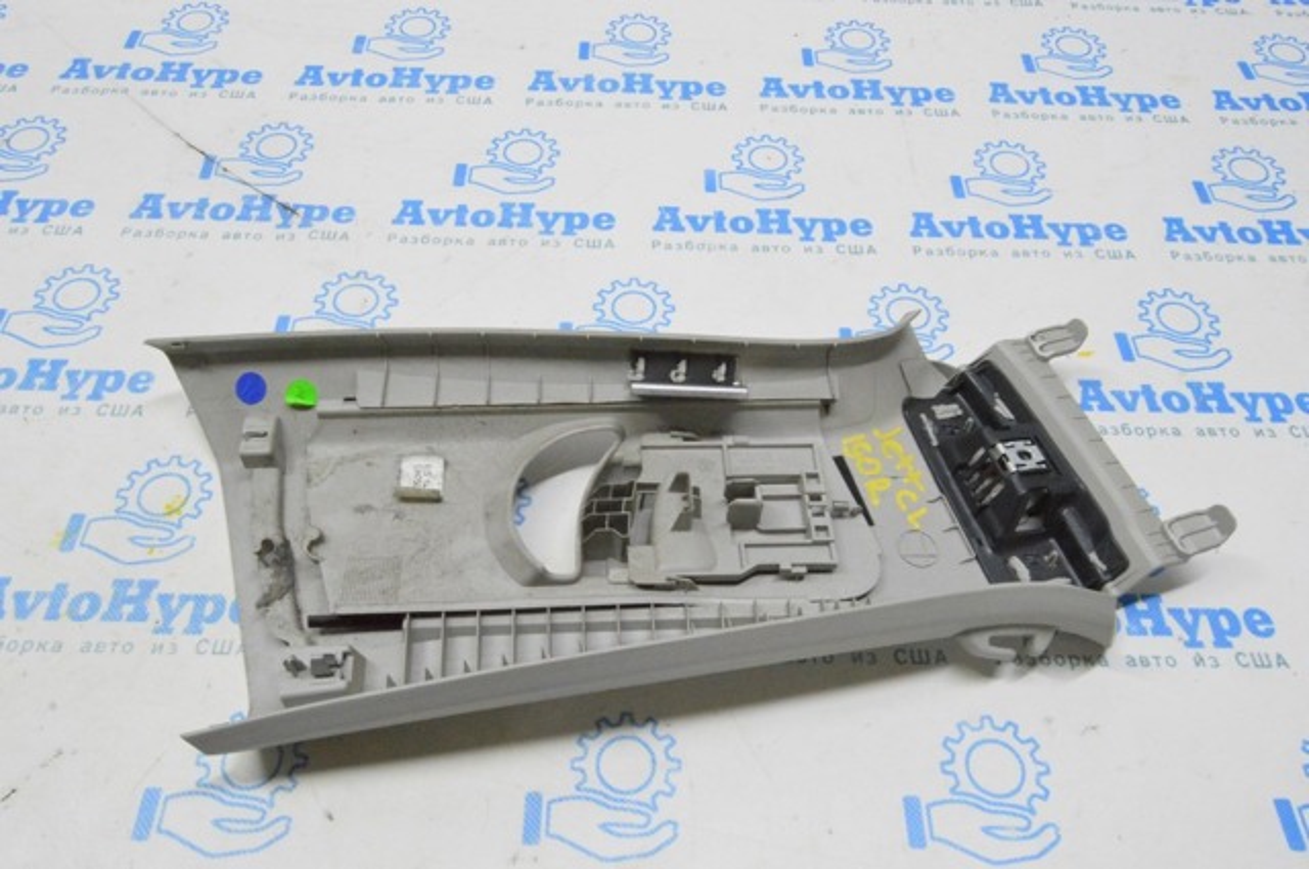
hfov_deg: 67.4
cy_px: 434
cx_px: 654
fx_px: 980
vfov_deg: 47.8
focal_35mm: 27
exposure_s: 1/20
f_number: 20
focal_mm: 18
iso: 6400
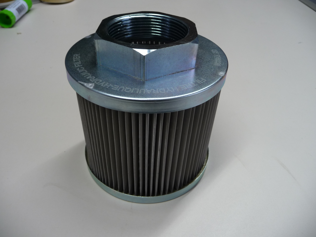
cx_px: 158
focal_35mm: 28
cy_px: 118
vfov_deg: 49.7
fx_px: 256
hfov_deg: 63.4
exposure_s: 1/30
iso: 125
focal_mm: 4.7
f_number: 3.3
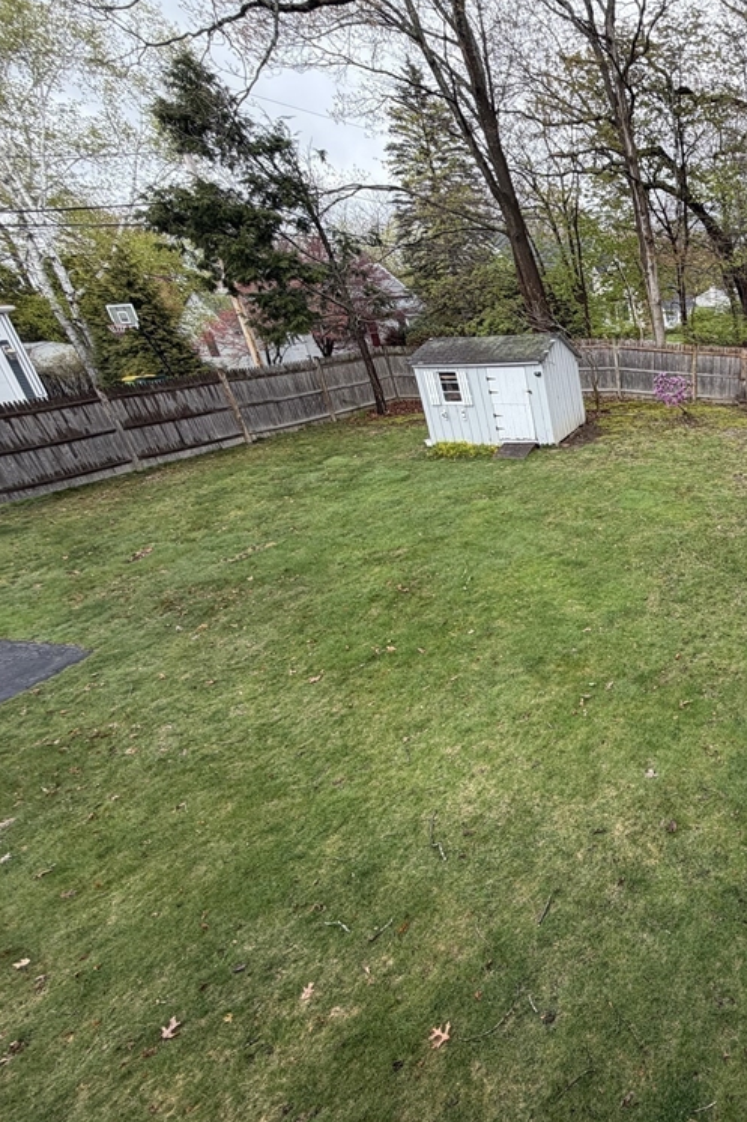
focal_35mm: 20
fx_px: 623
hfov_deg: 50.6
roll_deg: +3.5
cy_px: 553
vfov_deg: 84.0
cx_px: 739
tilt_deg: -23.5
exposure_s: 1/318
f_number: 2.2
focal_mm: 2.22
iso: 50
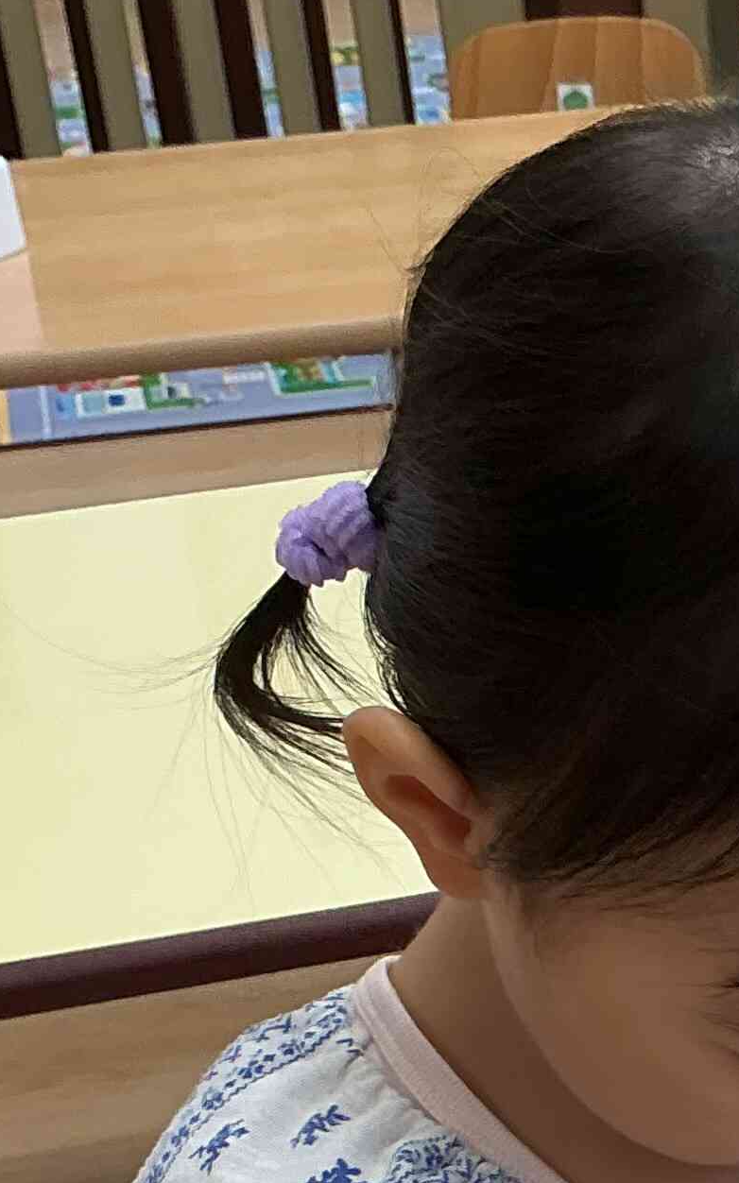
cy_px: 1374
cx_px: 1069
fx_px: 3192
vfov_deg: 19.9
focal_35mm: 99
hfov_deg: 12.6
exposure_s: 1/120
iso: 25
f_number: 1.8
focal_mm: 3
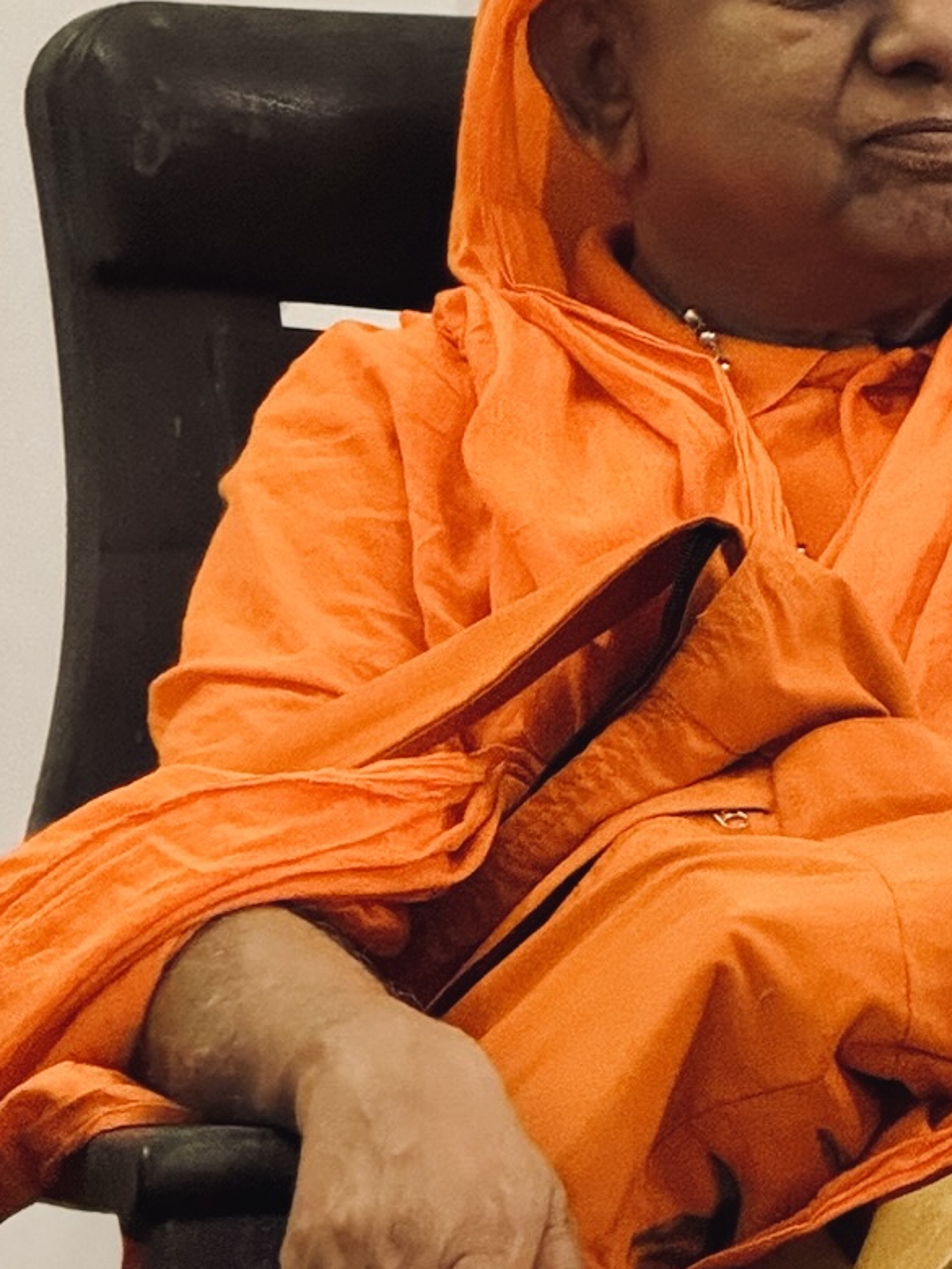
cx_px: 1128
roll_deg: -1.4
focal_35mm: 315
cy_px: 231
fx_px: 11551
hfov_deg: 4.7
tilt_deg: -3.4
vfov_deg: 6.3
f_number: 2.8
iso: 800
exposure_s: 1/33
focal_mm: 15.66
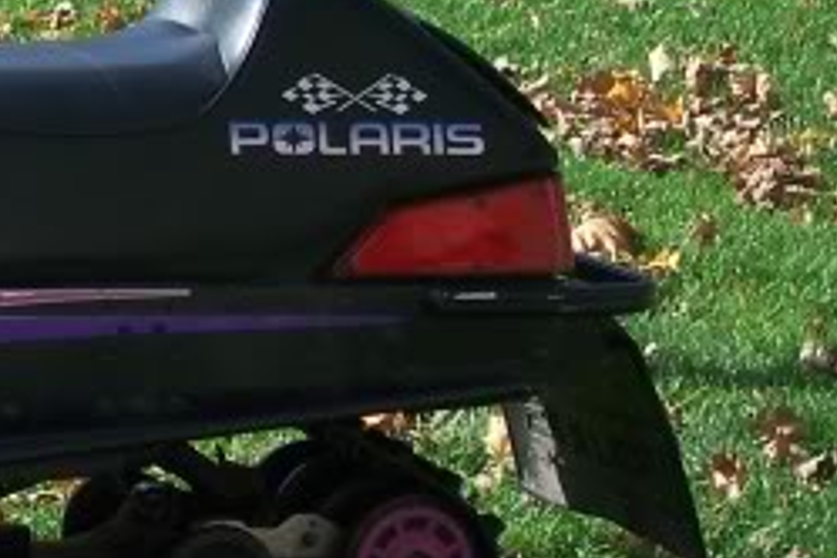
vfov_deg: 6.3
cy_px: 279
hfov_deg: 9.0
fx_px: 5068
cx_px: -662
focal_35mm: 218
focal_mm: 10.7
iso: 64
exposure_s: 1/500
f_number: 3.2
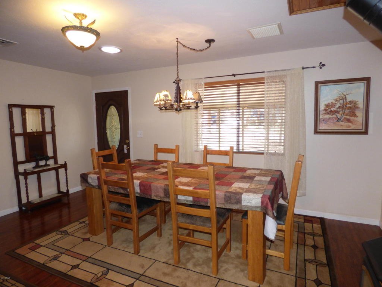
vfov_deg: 66.0
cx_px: 191
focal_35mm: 20
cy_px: 144
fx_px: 221
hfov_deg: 81.7
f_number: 2.8
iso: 320
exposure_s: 1/50
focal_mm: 3.58
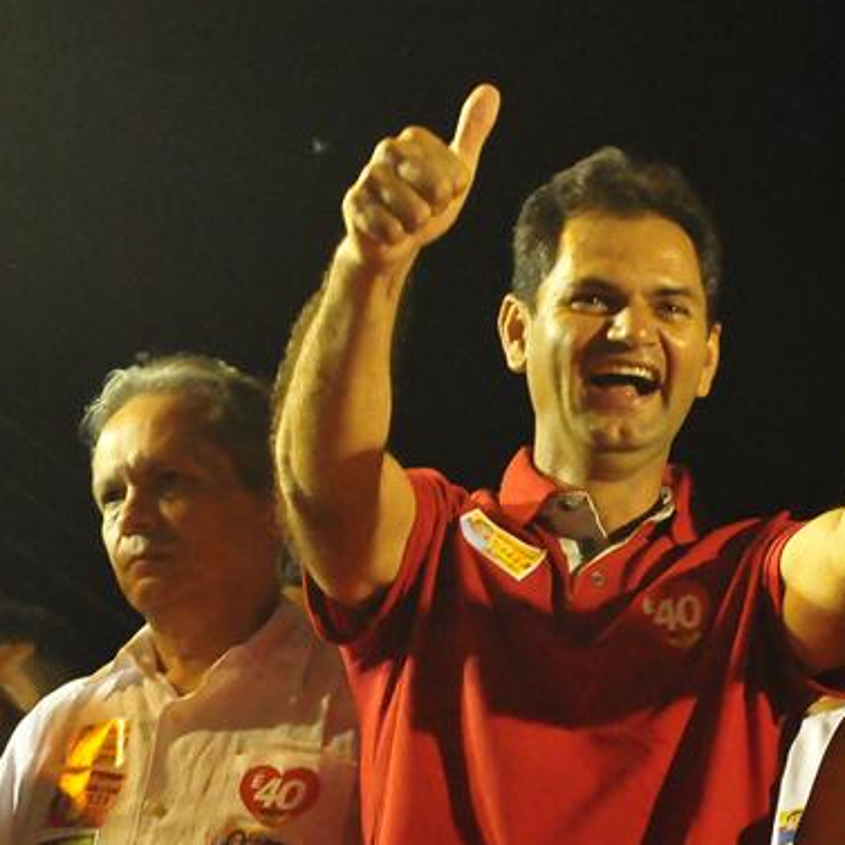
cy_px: 585
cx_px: 769
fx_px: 4391
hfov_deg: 10.9
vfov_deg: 11.0
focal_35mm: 159
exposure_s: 1/60
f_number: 5.3
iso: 3200
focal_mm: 46
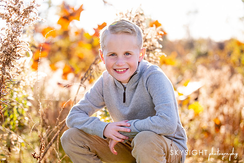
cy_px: 84
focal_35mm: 80
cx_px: 115
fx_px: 542
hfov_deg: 25.4
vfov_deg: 17.0
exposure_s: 1/1600
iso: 640
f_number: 2.8
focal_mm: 75
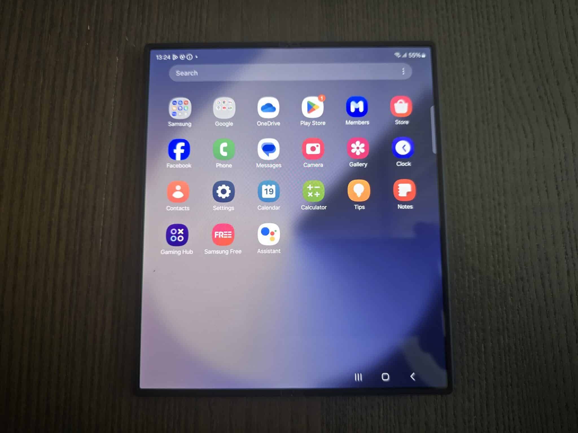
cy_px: 216
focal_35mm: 23
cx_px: 289
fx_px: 384
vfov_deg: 58.9
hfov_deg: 73.9
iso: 500
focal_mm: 6.3
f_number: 1.7
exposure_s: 1/120
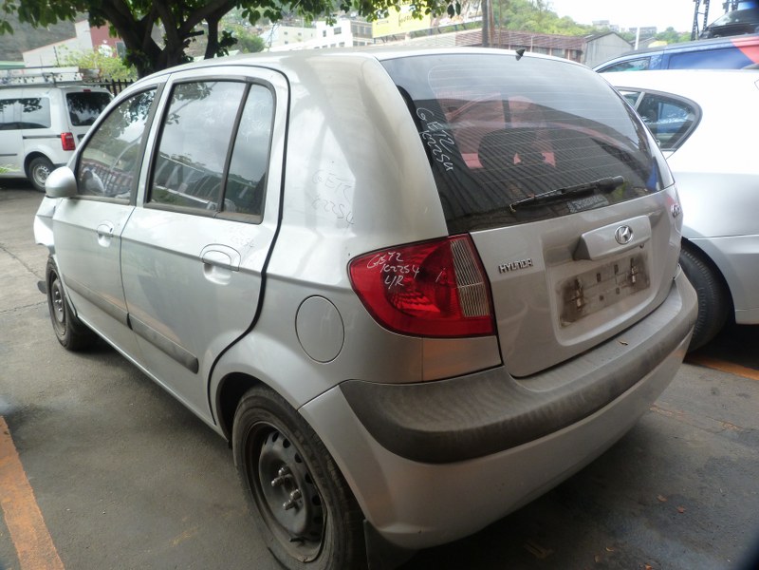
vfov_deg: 54.9
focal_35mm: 25
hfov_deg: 69.4
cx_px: 380
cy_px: 285
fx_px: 548
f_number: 4
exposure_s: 1/125
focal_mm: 4.5
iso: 125
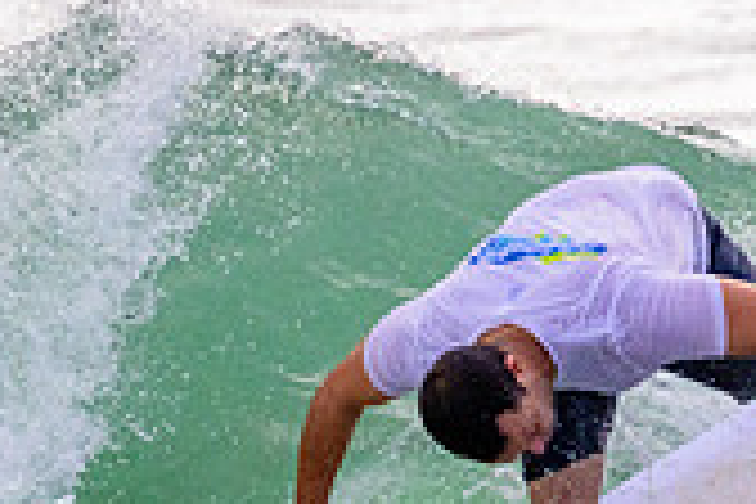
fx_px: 64213
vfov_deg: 0.4
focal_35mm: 3058
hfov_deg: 0.7
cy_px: 550
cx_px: 581
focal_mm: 800
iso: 2000
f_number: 11
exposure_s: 1/2000
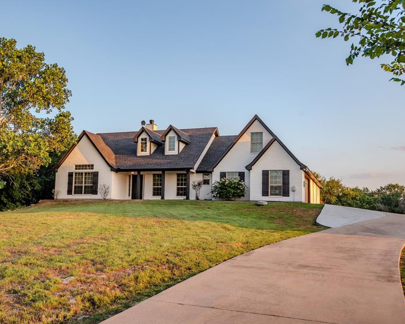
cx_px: 172
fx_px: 480
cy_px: 160
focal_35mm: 40
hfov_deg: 45.6
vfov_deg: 37.3
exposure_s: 1/200
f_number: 7.1
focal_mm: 35
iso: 400
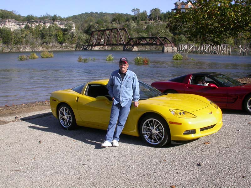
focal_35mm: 38
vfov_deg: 37.7
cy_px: 94
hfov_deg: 49.0
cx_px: 126
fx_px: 276
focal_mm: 7.85
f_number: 6.7
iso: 100
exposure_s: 1/310
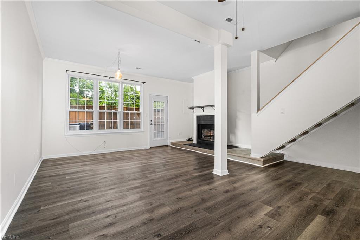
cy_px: 120
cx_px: 180
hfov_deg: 96.7
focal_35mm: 16
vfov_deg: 73.8
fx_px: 160
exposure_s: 1/10
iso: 640
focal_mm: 16
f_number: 9
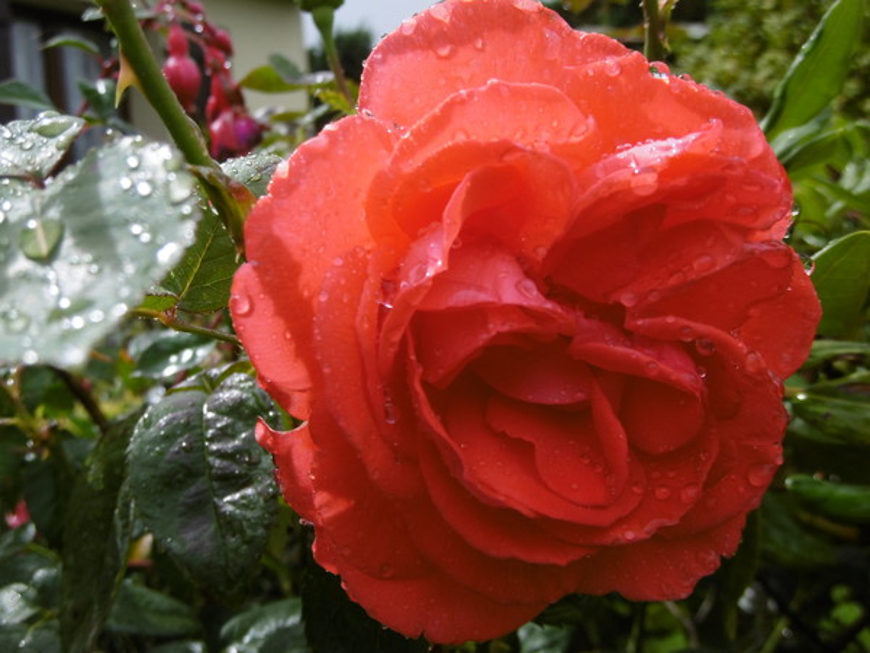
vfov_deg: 33.6
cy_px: 326
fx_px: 1081
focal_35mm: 43
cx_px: 435
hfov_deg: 43.9
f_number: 3.8
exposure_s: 1/800
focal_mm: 7.7
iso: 100
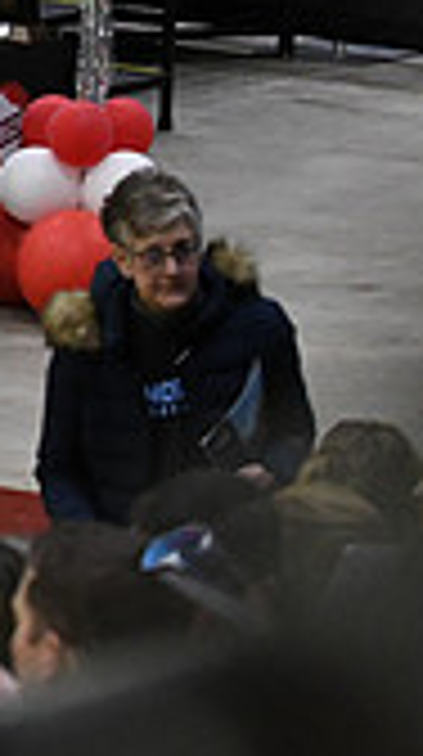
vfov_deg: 5.7
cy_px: 88
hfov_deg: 3.1
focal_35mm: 380
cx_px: -760
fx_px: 7608
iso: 5000
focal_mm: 70
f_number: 4
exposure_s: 1/500
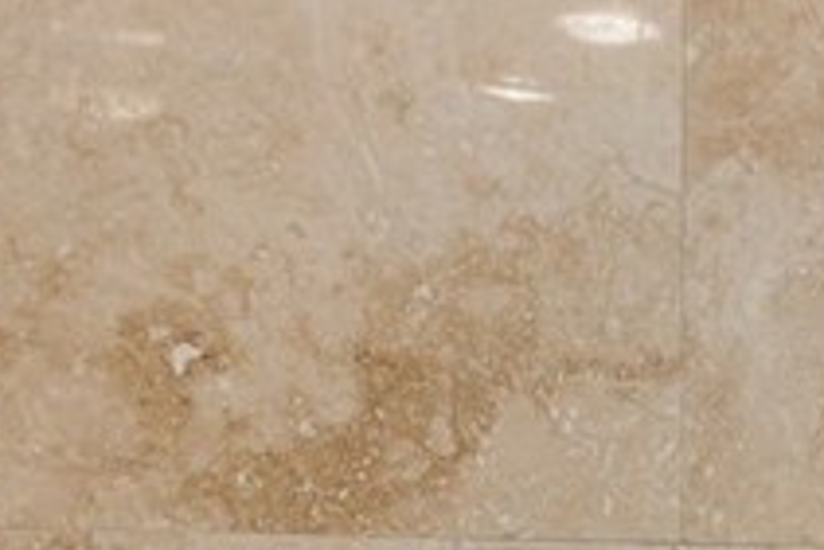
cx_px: 1191
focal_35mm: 97
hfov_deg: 18.8
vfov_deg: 13.7
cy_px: 694
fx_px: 2222
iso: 100
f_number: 6.3
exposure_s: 1/8
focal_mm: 20
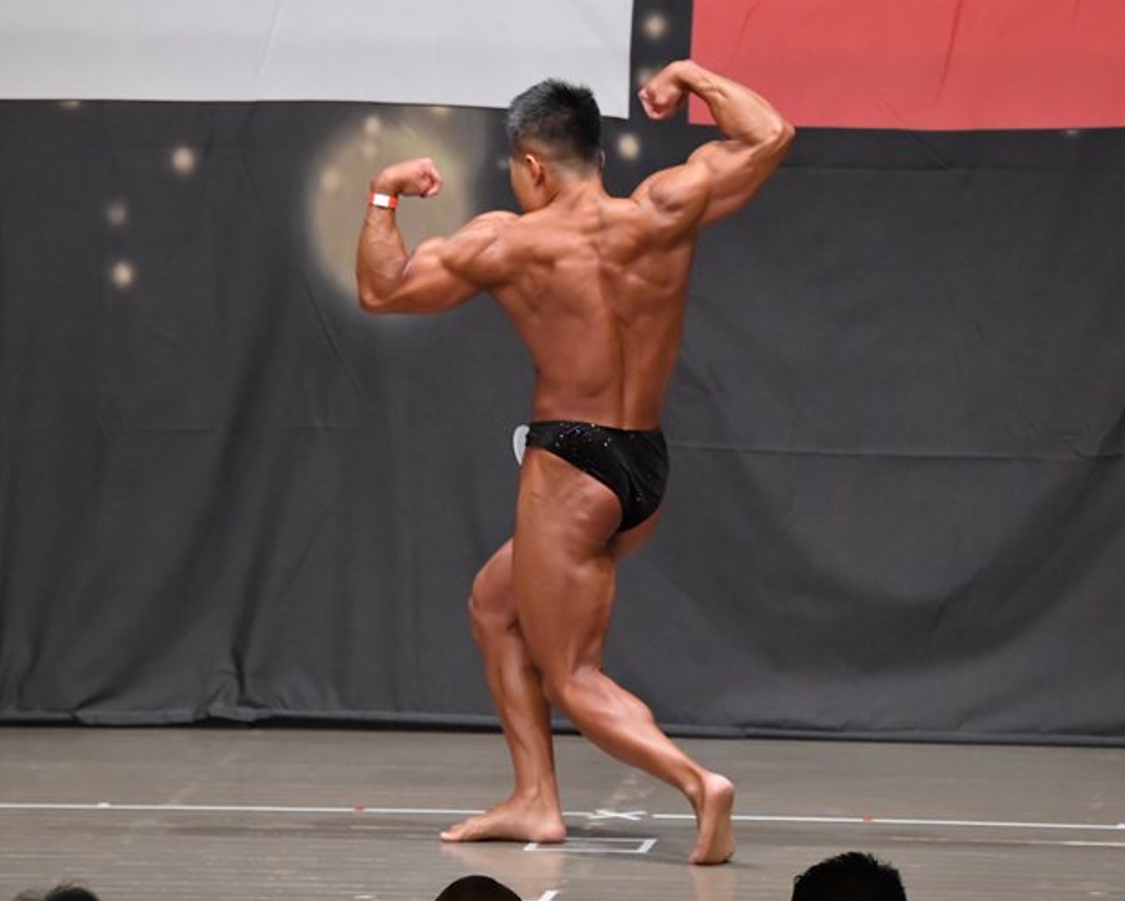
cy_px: 450
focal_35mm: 280
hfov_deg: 6.9
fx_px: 9327
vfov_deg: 5.5
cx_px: 581
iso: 6400
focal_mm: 160
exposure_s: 1/400
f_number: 5.6
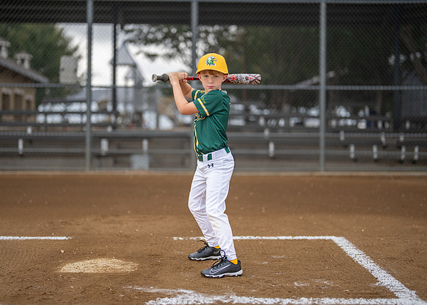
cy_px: 139
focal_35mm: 57
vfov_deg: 24.8
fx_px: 693
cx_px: 194
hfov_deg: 34.2
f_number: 1.2
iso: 200
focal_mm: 50
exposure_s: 1/3200
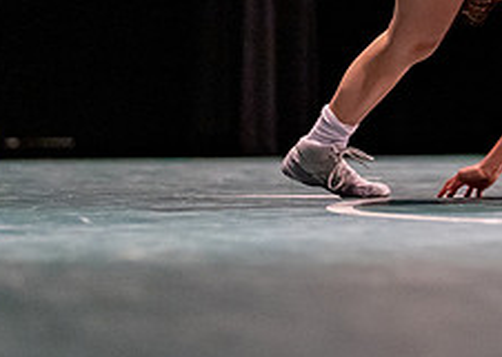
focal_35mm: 217
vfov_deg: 6.6
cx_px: 605
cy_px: -88
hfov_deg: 9.2
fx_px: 3091
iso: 2000
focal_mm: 50
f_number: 1.2
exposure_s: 1/1000
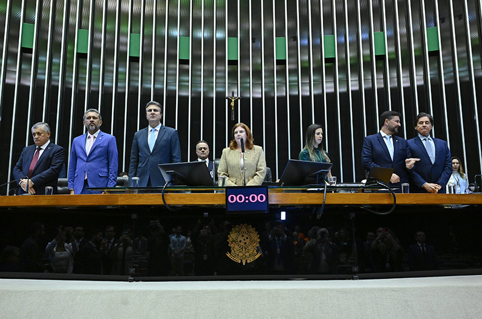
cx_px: 241
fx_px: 421
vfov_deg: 41.6
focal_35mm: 32
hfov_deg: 59.6
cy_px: 160
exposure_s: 1/100
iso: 5000
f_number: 5
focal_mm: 31.5
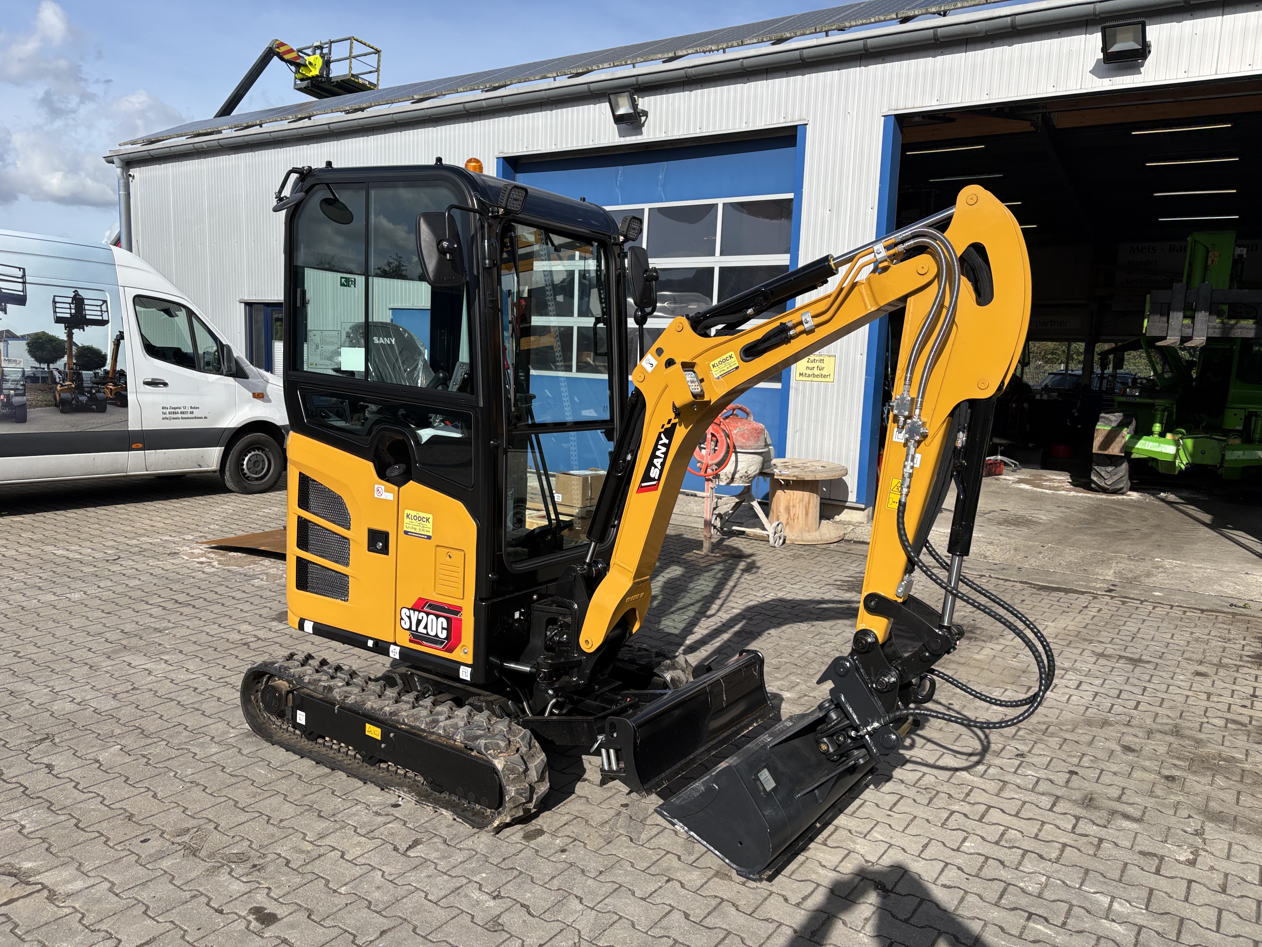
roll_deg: +0.6
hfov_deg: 67.3
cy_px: 474
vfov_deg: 53.1
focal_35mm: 26
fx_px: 948
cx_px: 631
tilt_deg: -3.6
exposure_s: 1/3448
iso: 50
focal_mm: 5.96
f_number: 1.6
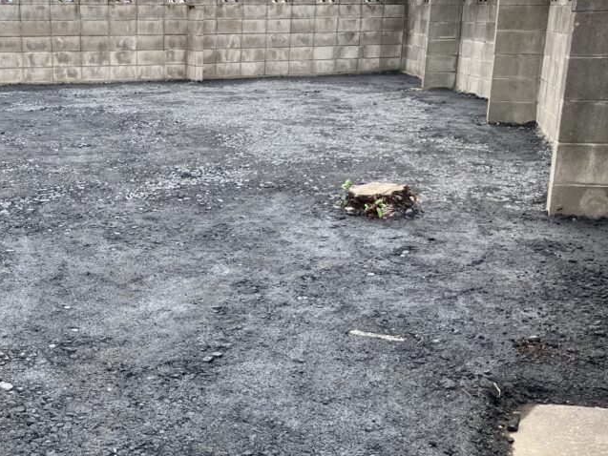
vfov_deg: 32.2
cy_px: 258
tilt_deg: -13.4
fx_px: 791
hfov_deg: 41.3
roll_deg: -1.9
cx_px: 180
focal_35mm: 45
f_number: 1.8
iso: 25
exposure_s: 1/160
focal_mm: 3.99
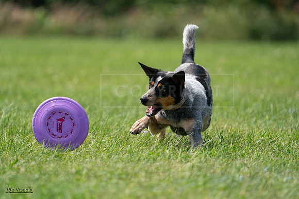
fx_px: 3447
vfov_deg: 3.3
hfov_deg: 5.0
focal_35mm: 415
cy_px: 100
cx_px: 150
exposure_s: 1/4000
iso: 1000
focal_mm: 415
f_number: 6.3
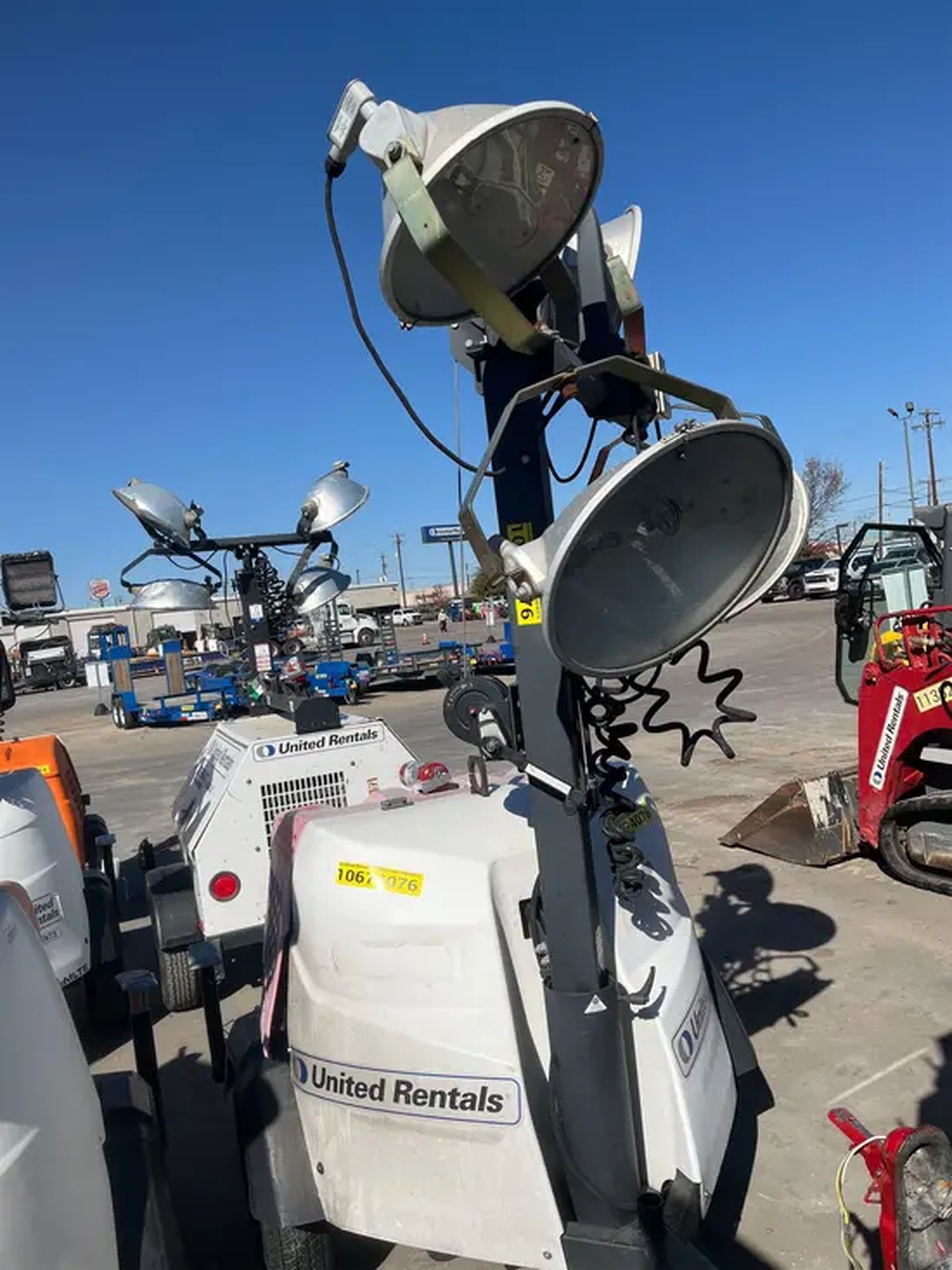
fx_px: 953
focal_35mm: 26
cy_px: 635
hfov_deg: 53.1
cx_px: 476
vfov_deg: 67.3
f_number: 1.6
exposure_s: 1/6897
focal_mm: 5.1
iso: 50
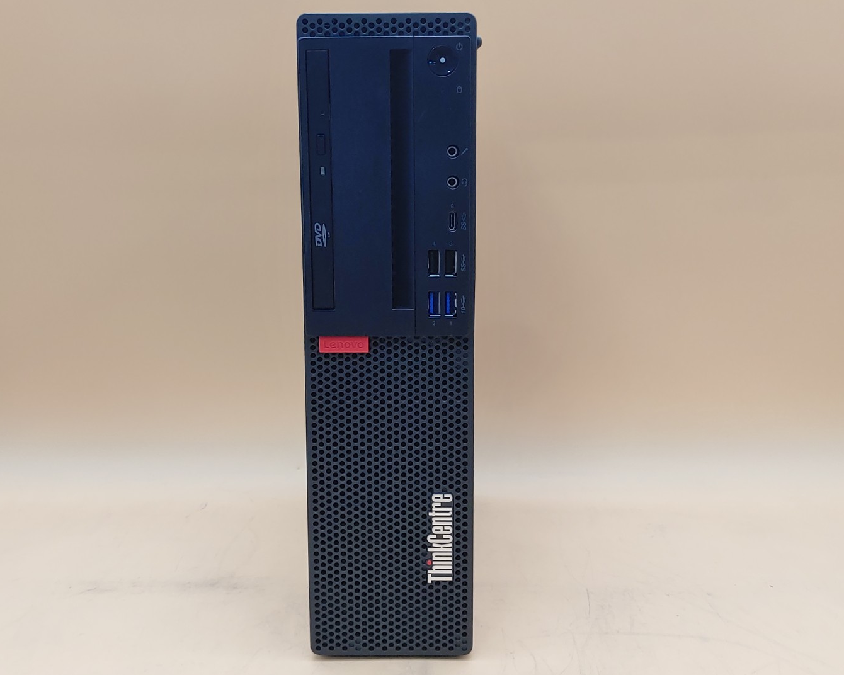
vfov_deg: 34.9
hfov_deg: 42.9
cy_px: 339
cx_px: 406
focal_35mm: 43
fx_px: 1074
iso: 50
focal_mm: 4.36
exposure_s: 1/120
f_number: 1.8
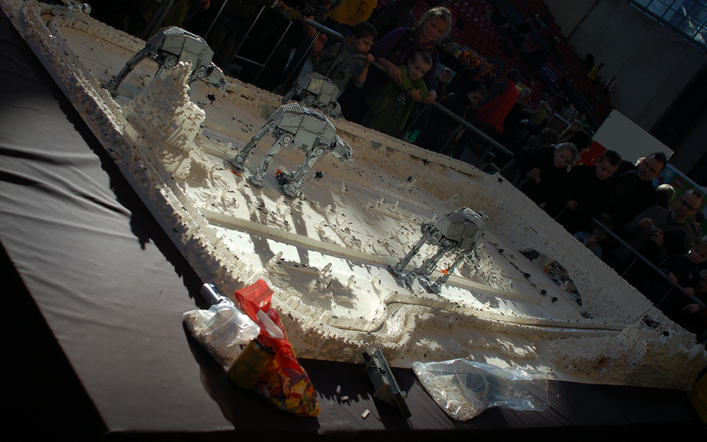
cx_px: 354
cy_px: 208
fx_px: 829
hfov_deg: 46.2
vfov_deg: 29.9
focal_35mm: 43
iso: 200
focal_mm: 28
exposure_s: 1/125
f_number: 5.6
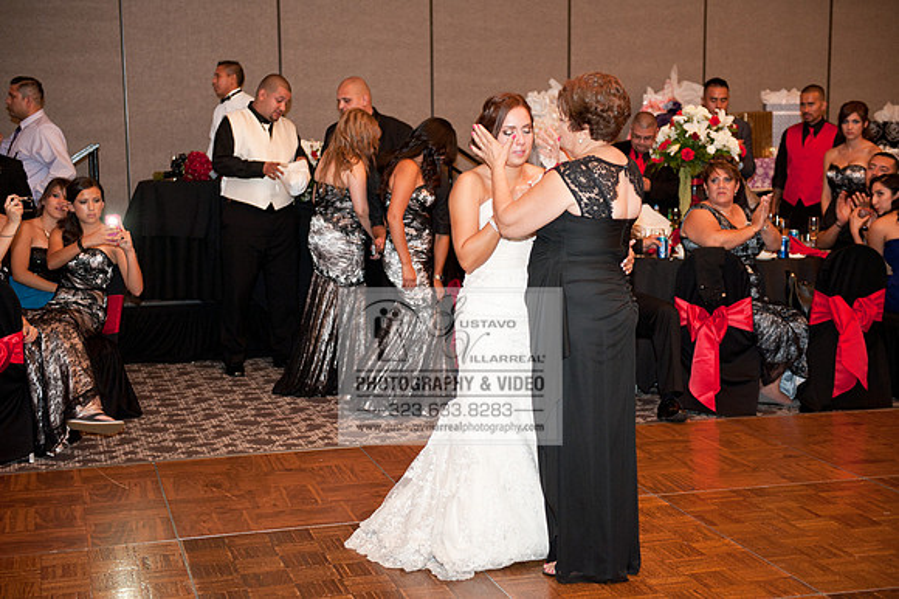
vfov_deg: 24.2
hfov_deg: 35.7
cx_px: 450
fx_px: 1398
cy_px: 300
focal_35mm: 56
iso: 800
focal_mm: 56
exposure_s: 1/80
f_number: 3.2
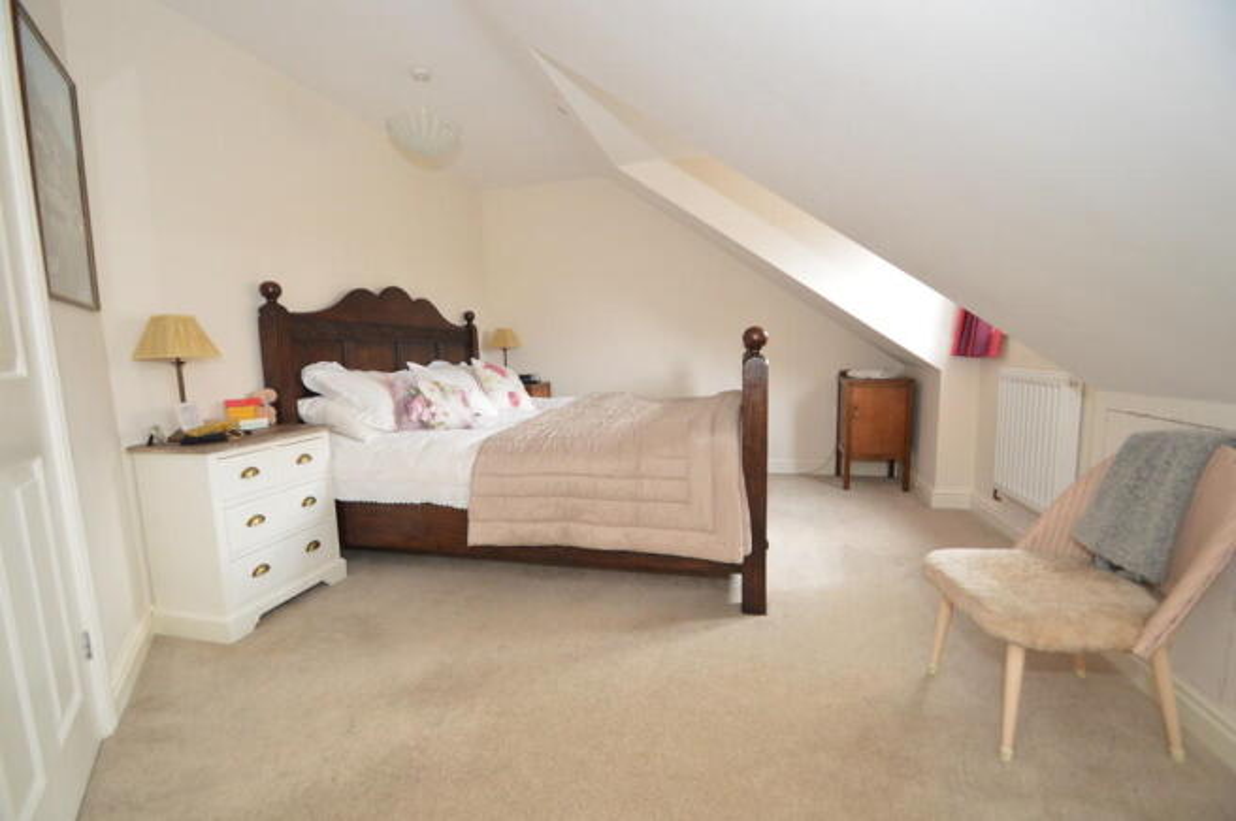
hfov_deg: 100.4
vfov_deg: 77.2
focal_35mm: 15
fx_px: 514
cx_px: 618
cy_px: 410
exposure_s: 1/60
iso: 2000
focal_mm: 10
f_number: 3.5
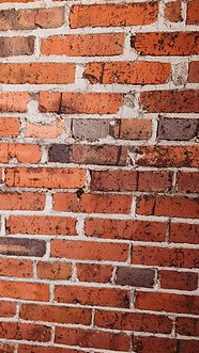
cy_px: 157
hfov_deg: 22.4
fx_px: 413
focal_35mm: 44
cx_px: -96
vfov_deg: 46.3
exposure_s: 1/160
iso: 500
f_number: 2.2
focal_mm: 24
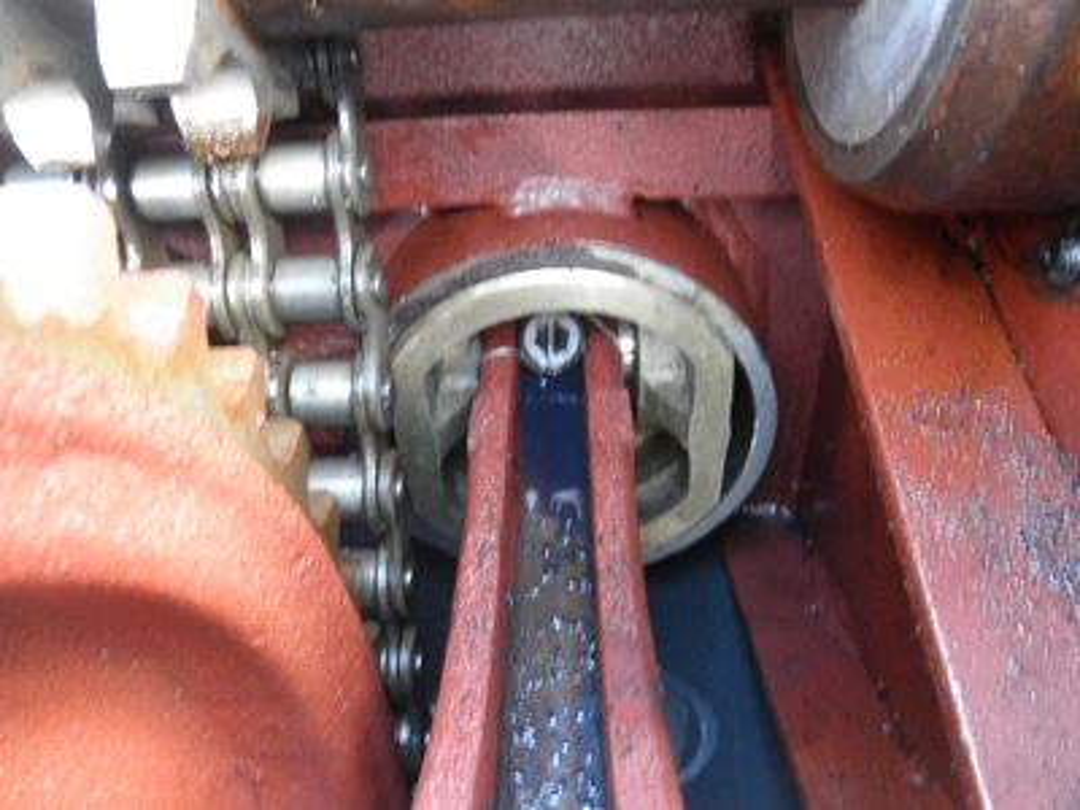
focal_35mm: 28
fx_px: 874
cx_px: 540
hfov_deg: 63.4
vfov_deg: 49.7
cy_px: 405
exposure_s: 1/4
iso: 200
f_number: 3
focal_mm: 5
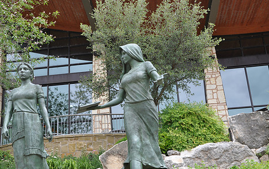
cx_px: 126
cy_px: 96
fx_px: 359
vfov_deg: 26.3
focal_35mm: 49
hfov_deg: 41.0
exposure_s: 1/160
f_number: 6.3
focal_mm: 26
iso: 200
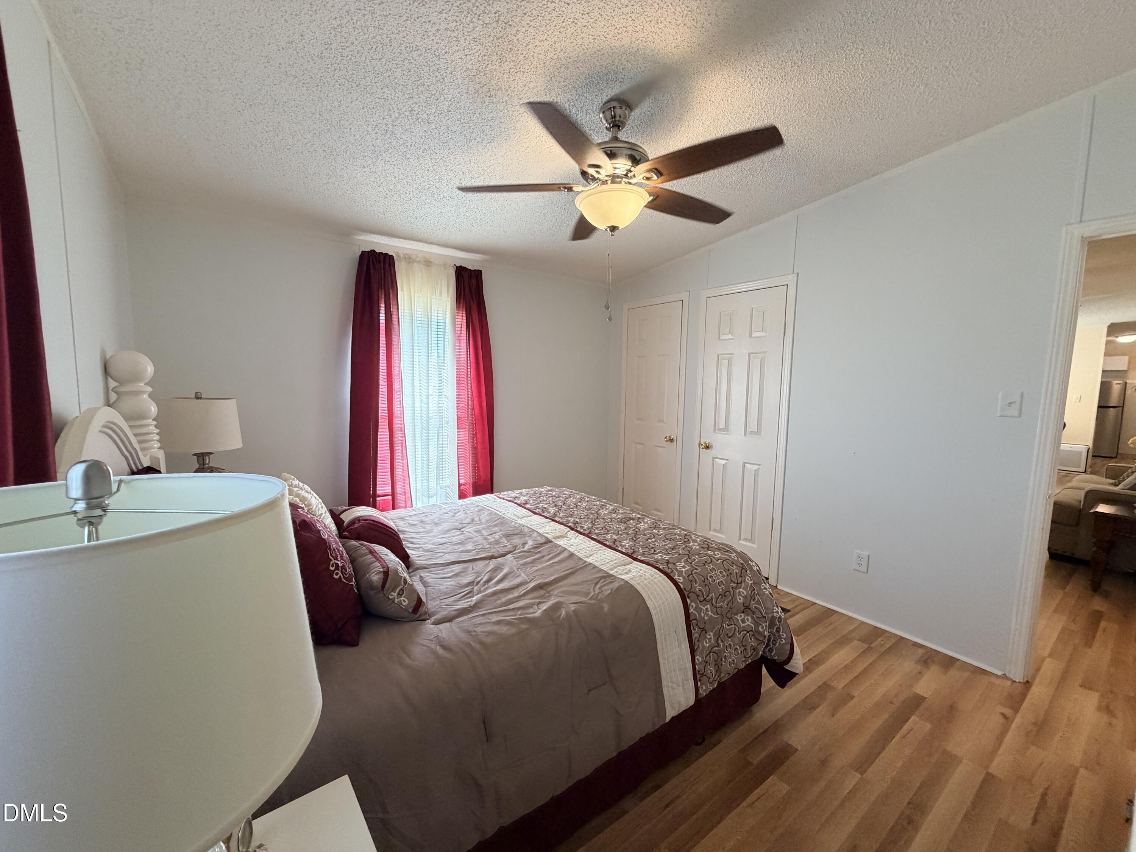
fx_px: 459
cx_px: 568
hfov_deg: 102.1
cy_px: 426
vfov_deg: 85.7
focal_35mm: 14
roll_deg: -0.2
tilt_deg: -3.9
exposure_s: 1/120
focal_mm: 2.22
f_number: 2.2
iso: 250
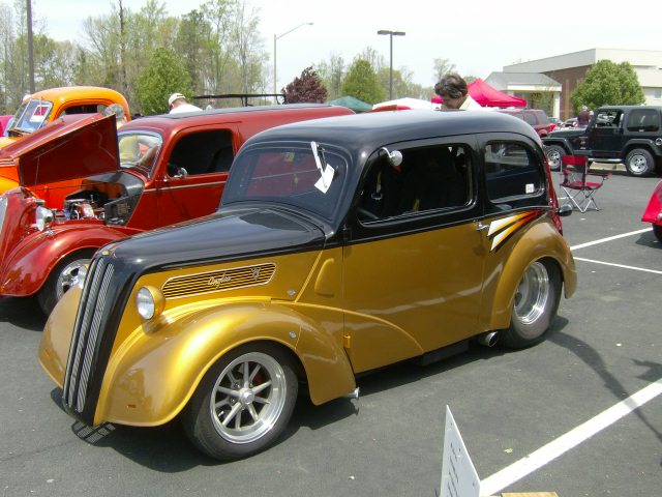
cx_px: 331
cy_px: 248
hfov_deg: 51.4
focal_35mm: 36
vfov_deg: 39.7
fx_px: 688
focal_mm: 6
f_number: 4.7
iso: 100
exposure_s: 1/394
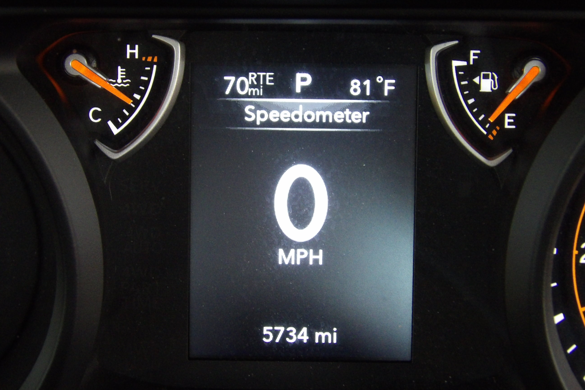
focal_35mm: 75
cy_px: 182
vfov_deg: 18.2
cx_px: 292
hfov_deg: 27.0
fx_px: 1219
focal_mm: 13
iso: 727
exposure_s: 1/50
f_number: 4.1
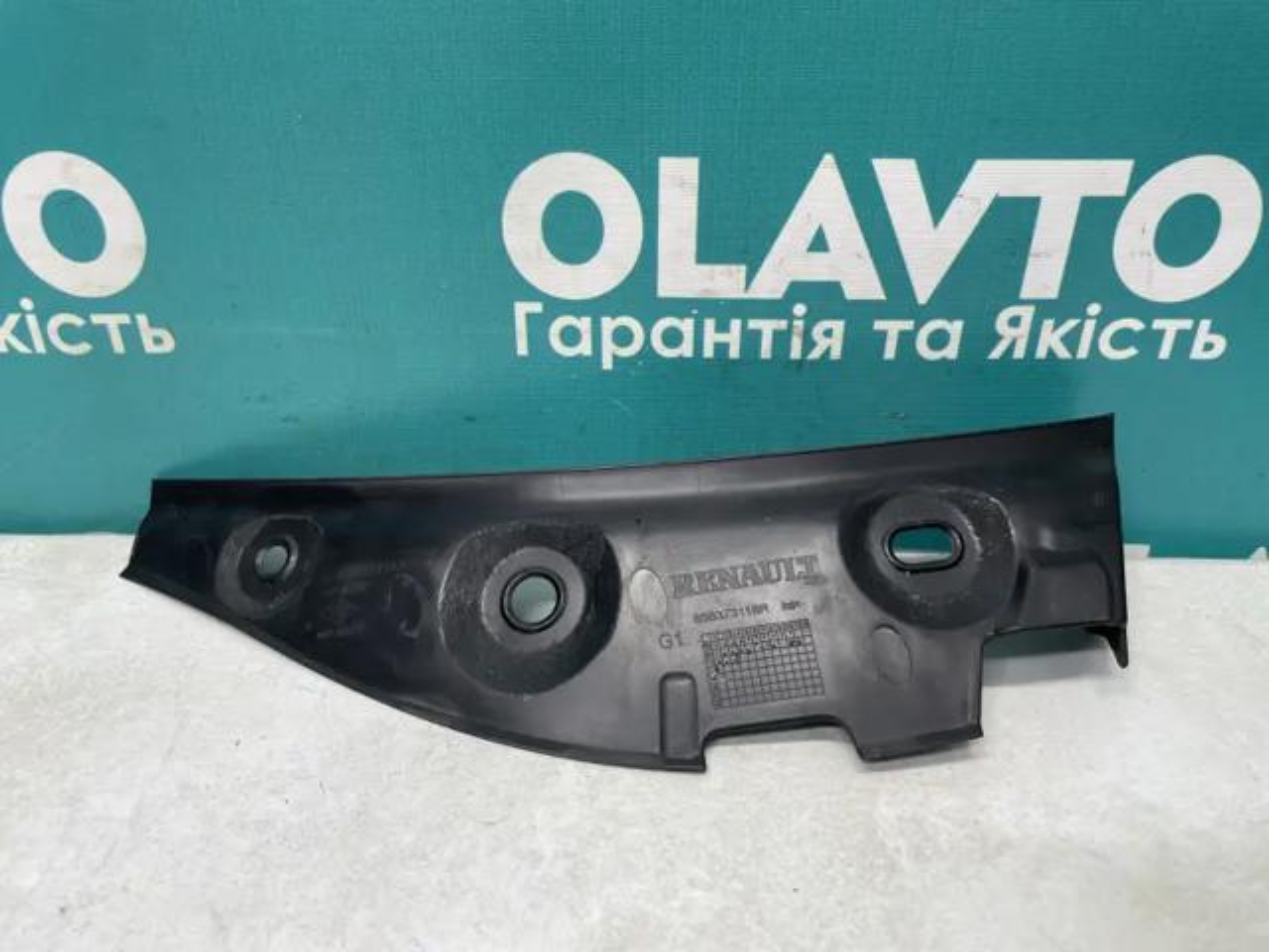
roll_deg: +1.0
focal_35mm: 26
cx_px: 634
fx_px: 953
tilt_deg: -28.5
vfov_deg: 53.1
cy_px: 476
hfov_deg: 67.3
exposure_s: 1/100
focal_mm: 4.2
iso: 100
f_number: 1.6
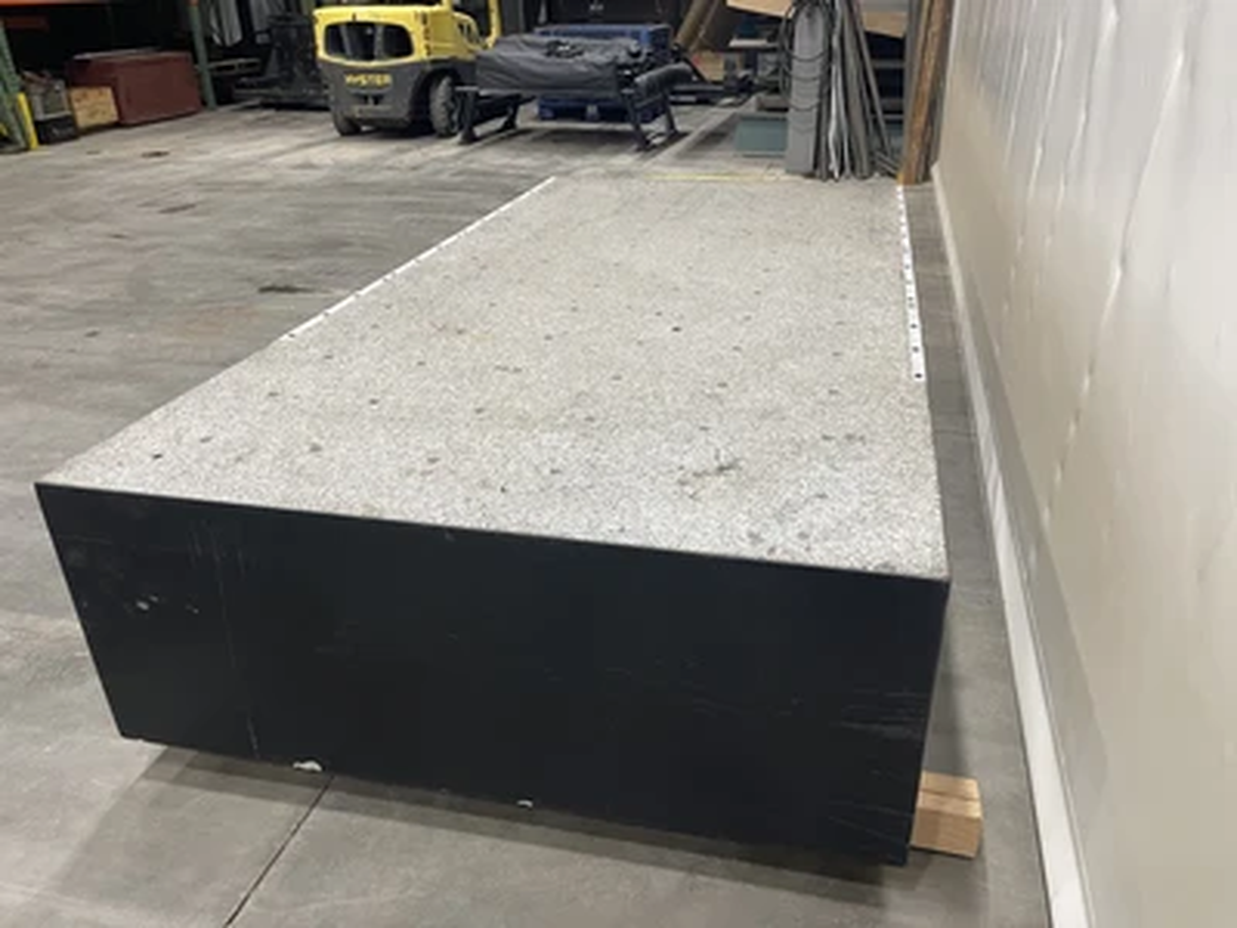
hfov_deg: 69.4
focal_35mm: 25
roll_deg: +4.4
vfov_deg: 54.9
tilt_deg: -32.1
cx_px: 618
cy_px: 464
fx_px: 893
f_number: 1.6
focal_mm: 5.1
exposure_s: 1/60
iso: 250
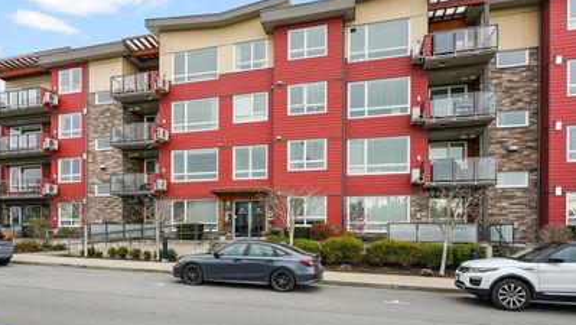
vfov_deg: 53.7
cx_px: 263
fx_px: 321
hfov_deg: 83.6
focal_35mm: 21
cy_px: 160
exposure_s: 1/125
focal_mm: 16
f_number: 4
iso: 50
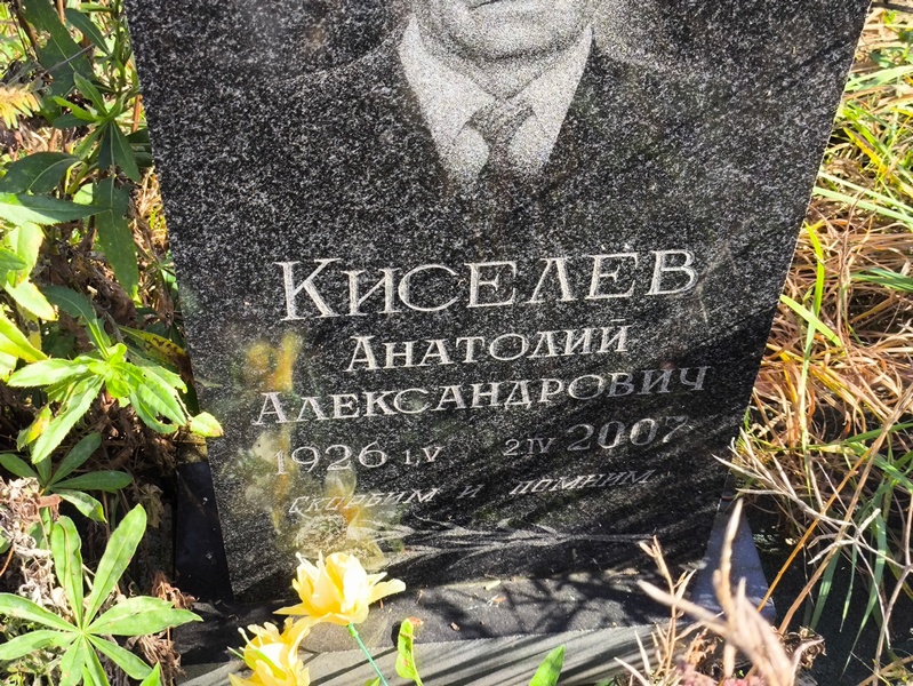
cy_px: 343
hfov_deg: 38.2
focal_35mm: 50
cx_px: 456
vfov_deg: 29.1
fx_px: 1319
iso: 50
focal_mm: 4.71
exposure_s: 1/353
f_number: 1.7
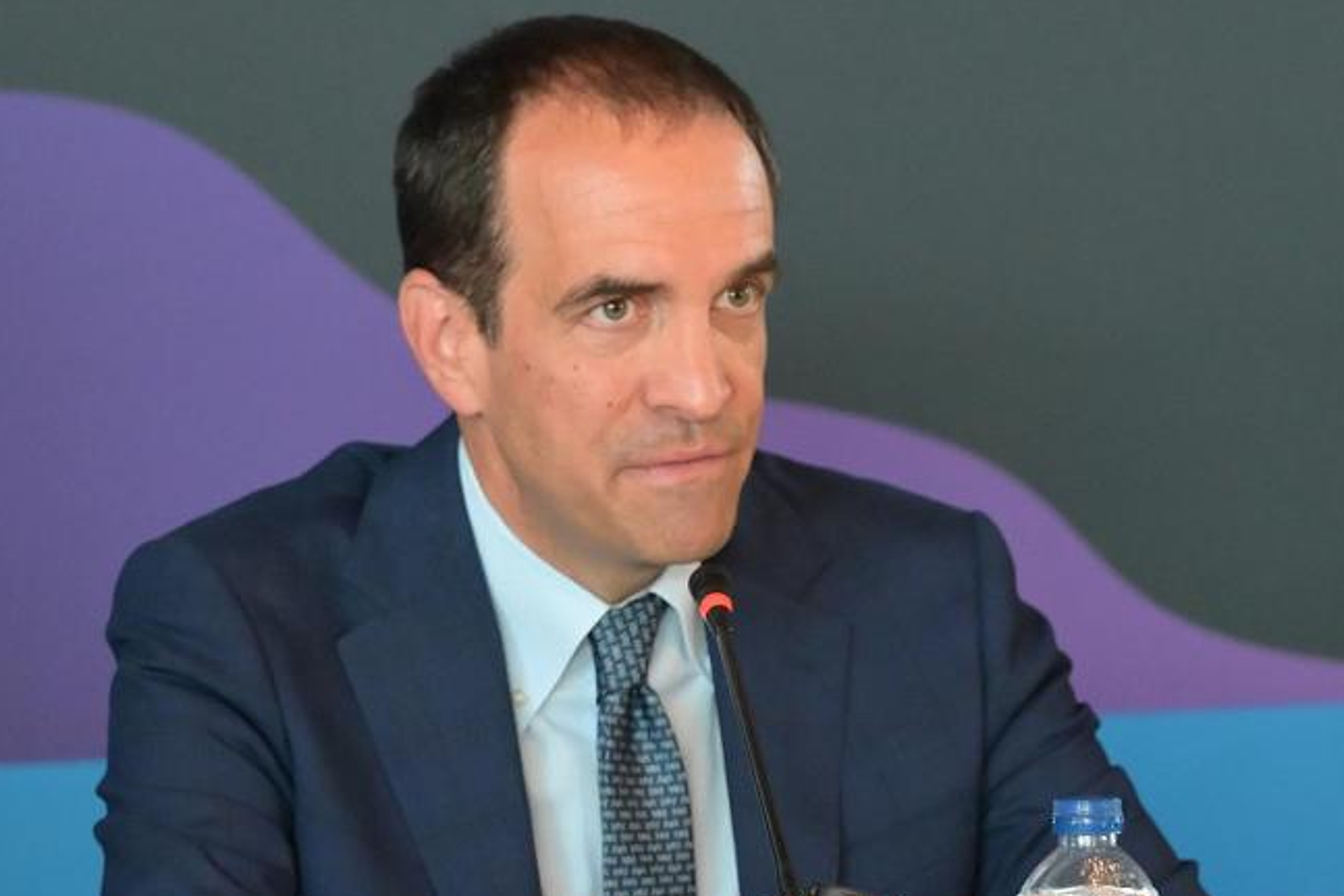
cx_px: 557
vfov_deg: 10.1
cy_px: 515
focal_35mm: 136
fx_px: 5076
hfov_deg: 15.1
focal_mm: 110
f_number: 4.5
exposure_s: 1/320
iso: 6400
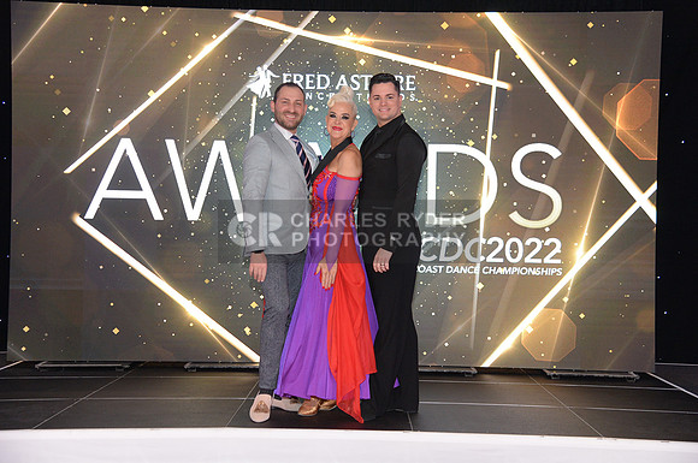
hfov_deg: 38.2
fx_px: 1007
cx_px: 349
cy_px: 232
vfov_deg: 25.9
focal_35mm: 52
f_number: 4.5
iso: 2500
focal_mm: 52
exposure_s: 1/250
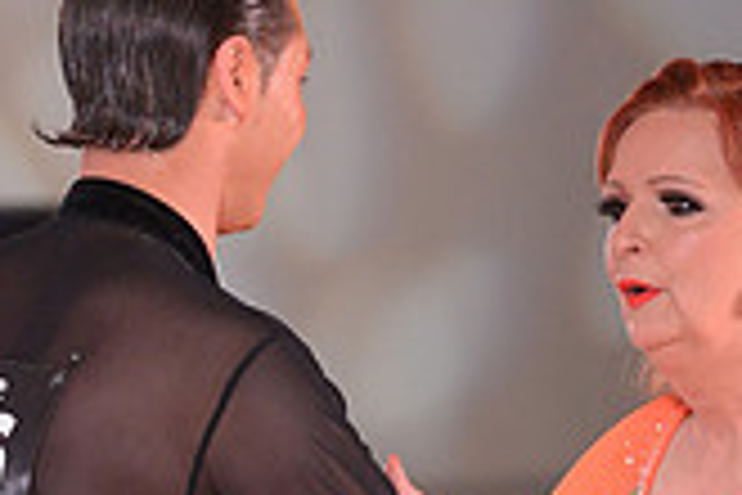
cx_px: 384
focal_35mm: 545
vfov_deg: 2.5
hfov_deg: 3.8
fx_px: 11232
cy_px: 968
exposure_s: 1/250
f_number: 6.3
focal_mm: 155
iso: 3200
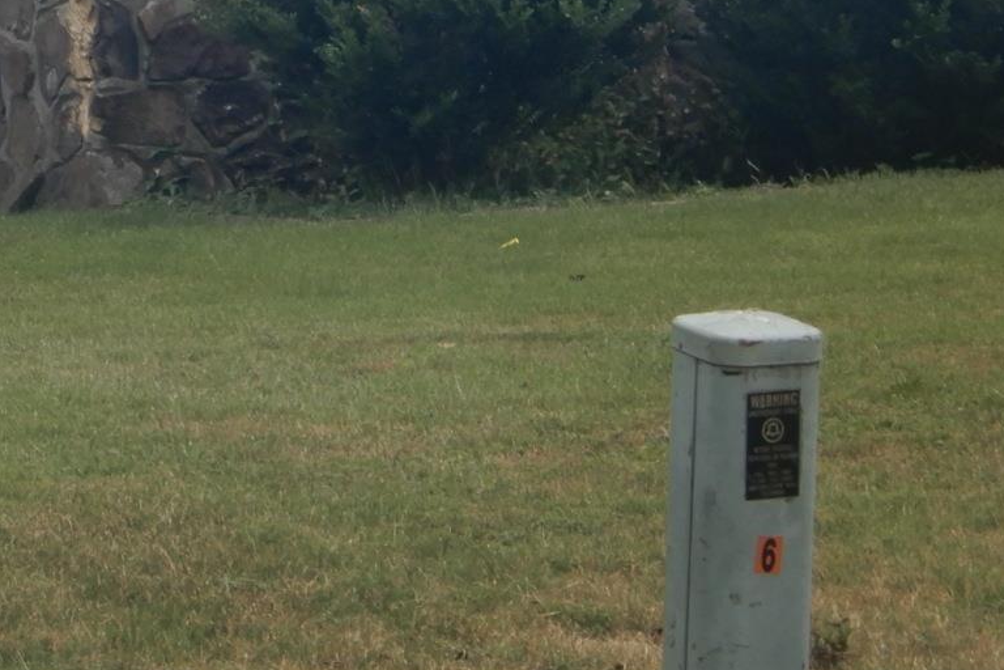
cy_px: -318
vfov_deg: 5.7
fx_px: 6609
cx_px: -255
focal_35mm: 237
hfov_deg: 8.6
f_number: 4.5
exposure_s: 1/500
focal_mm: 13.7
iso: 80
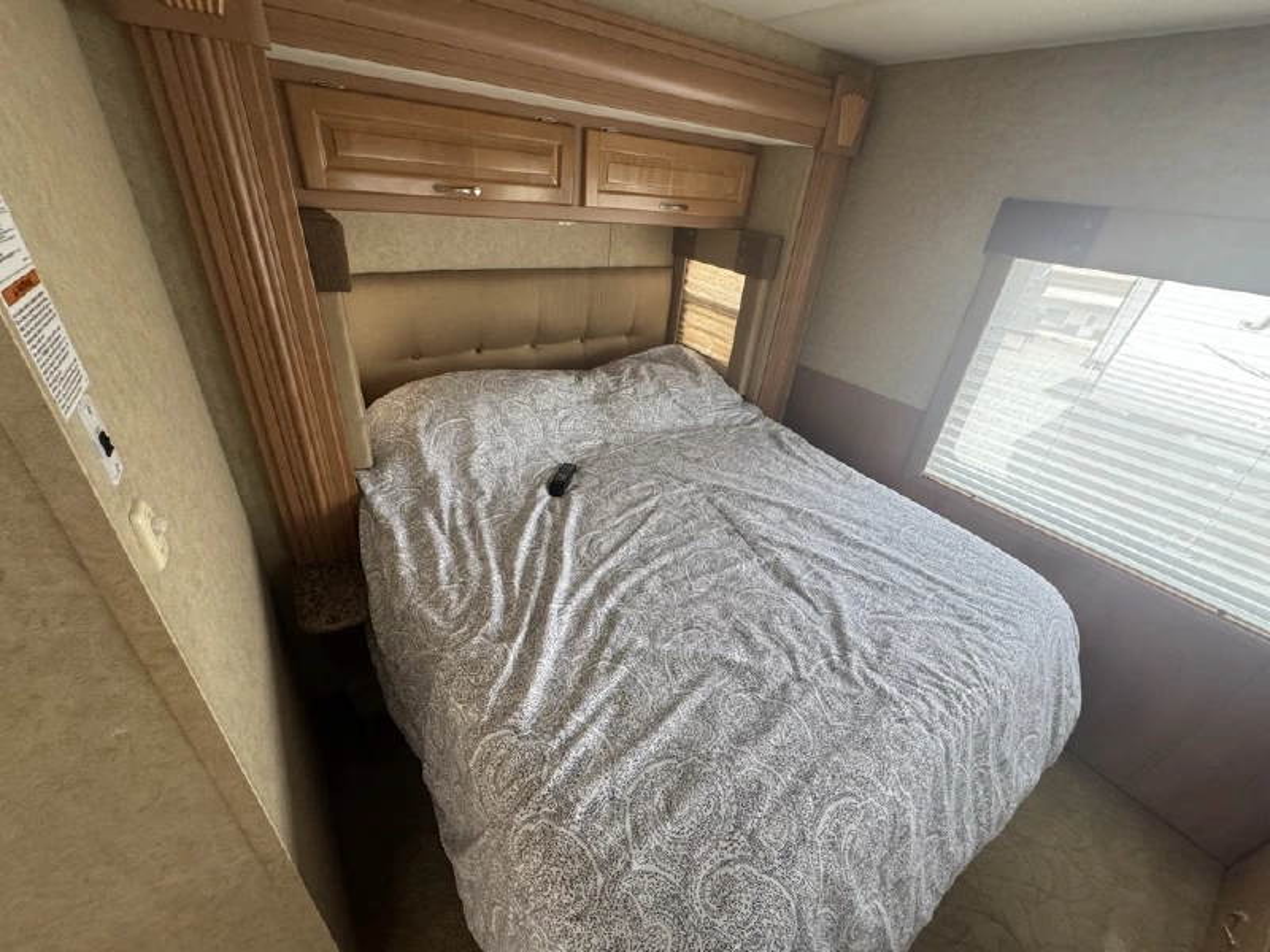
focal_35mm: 14
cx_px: 635
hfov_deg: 102.1
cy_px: 476
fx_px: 514
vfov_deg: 85.7
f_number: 2.2
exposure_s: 1/99
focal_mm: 2.22
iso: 250
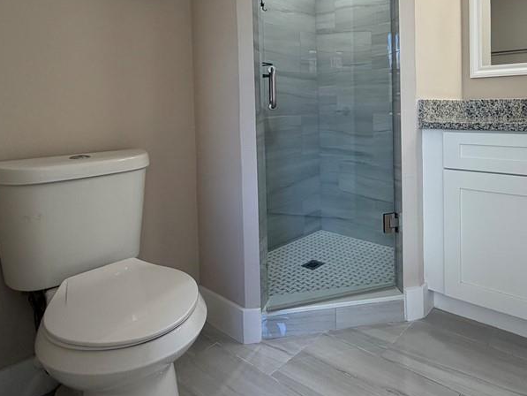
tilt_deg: -1.5
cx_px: 372
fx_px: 365
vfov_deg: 55.0
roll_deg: +1.4
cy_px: 117
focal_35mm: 24
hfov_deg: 68.5
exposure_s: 1/120
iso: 125
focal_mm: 2.22
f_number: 2.2
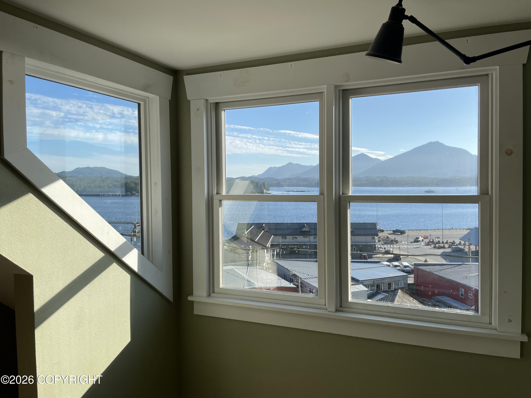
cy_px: 199
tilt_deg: -1.5
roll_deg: +0.5
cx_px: 266
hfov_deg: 67.3
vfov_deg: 53.1
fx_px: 399
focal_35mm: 26
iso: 32
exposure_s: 1/1855
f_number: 1.6
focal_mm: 4.2
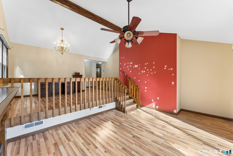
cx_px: 116
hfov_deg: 104.3
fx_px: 91
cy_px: 78
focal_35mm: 14
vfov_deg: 81.2
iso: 400
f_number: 13
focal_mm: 14
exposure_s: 1/13
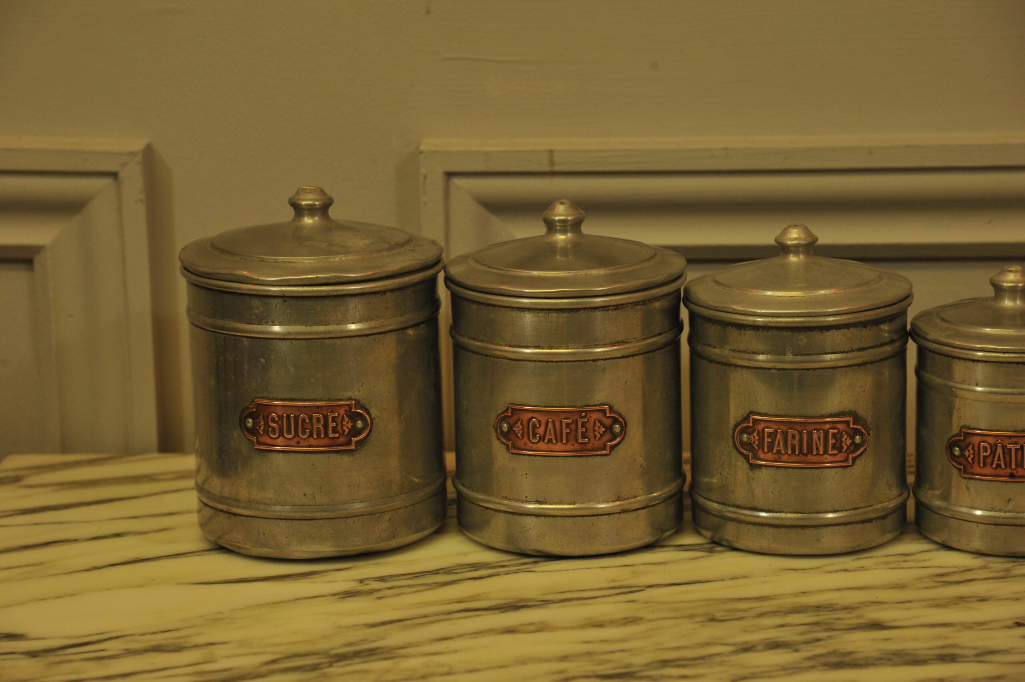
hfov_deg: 17.1
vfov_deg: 11.4
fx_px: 3414
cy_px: 341
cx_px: 512
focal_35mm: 120
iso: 1250
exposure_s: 1/125
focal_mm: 120
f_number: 7.1
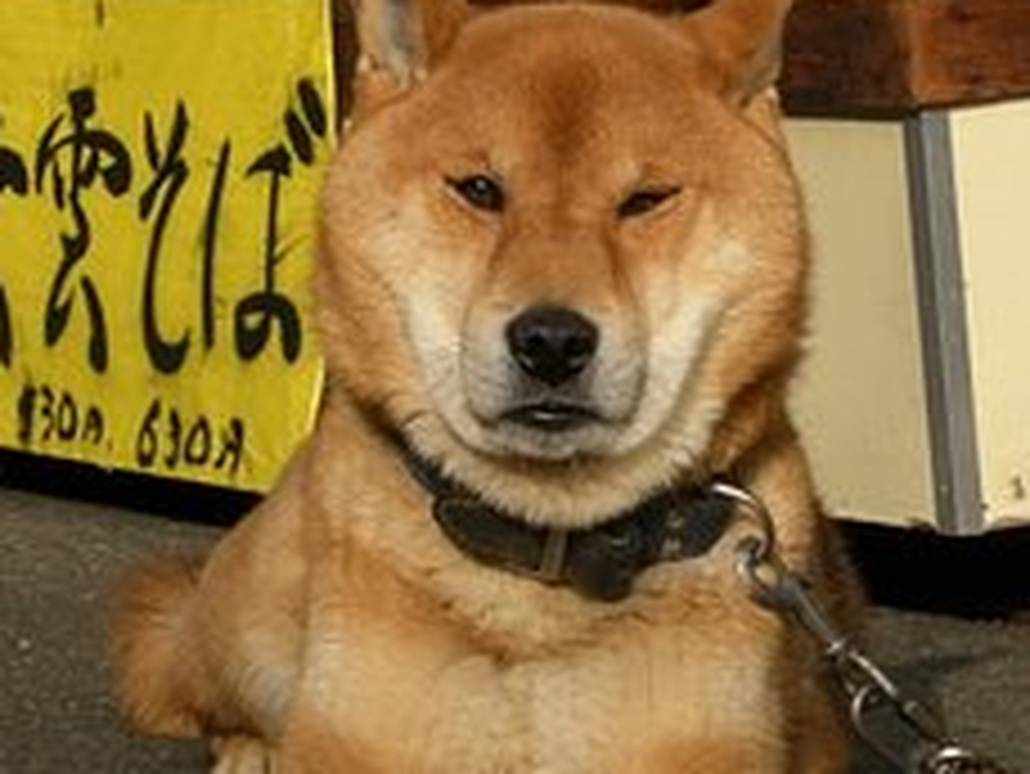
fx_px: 6788
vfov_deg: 6.5
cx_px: 468
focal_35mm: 228
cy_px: 234
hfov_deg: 8.7
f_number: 5.6
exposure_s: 1/240
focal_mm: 17
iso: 64
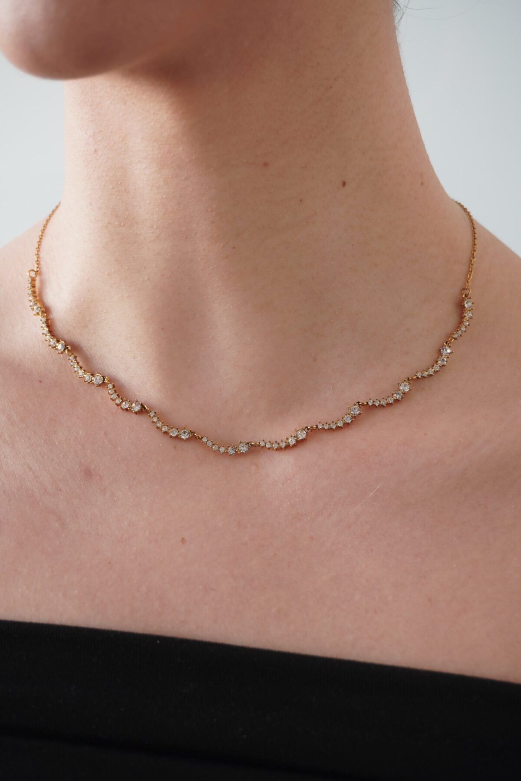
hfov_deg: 19.7
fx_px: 1498
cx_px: 260
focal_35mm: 69
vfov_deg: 29.2
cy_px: 390
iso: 100
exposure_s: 1/50
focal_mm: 46
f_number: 5.6
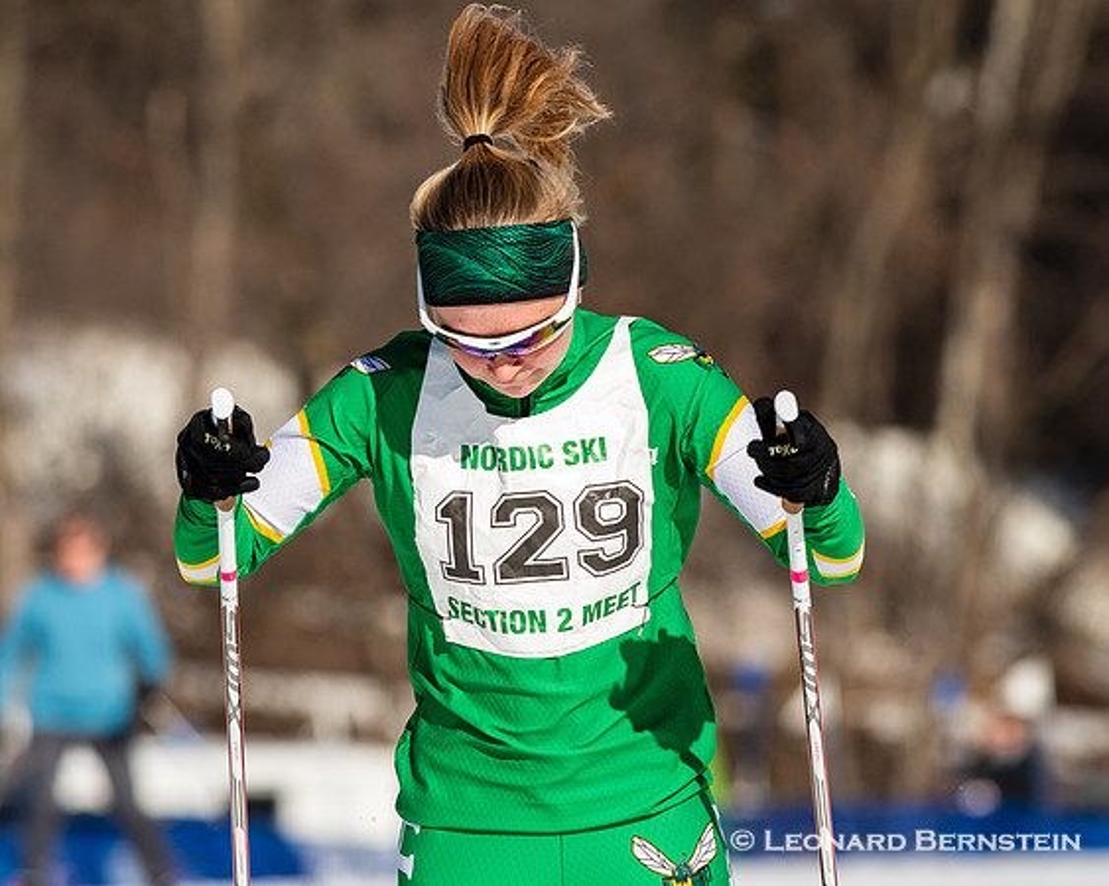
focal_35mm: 507
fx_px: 16629
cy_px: 443
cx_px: 494
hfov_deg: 3.8
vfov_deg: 3.1
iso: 400
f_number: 7.1
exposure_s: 1/2000
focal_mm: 300
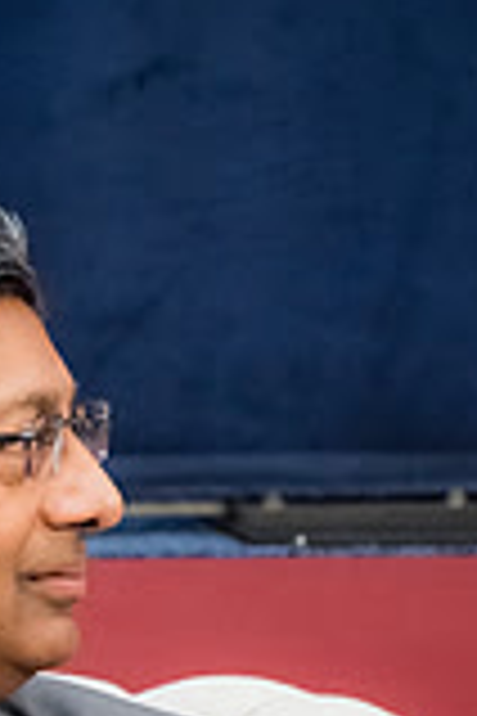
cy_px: 671
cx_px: -117
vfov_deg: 2.4
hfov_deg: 1.6
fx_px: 16873
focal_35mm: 849
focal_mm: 300
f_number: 5.6
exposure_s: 1/400
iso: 6400
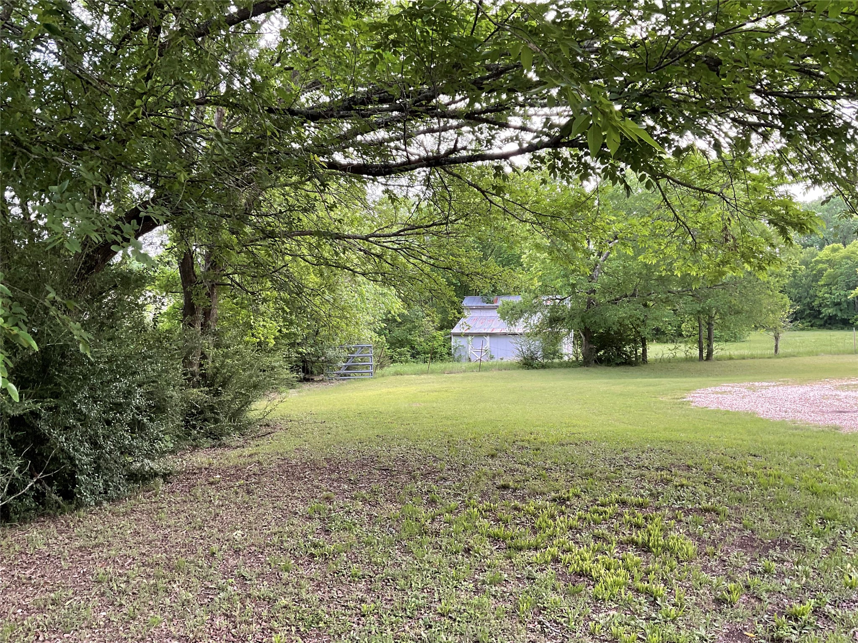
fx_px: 719
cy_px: 322
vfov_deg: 48.2
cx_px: 429
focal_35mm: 29
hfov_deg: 61.7
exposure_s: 1/120
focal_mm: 3
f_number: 1.8
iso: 50
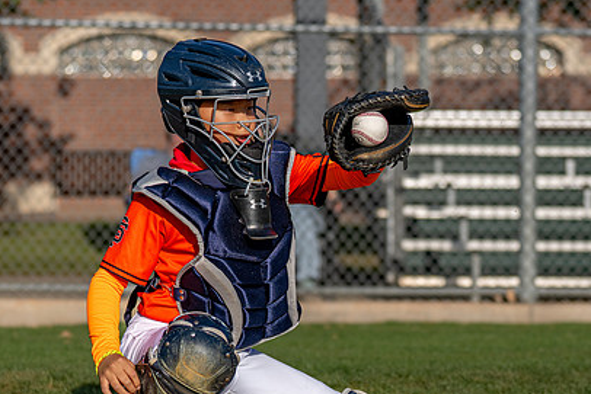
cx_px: 269
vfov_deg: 9.1
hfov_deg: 13.6
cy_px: 219
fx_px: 2480
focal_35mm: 151
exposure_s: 1/4000
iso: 100
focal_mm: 74
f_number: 2.8
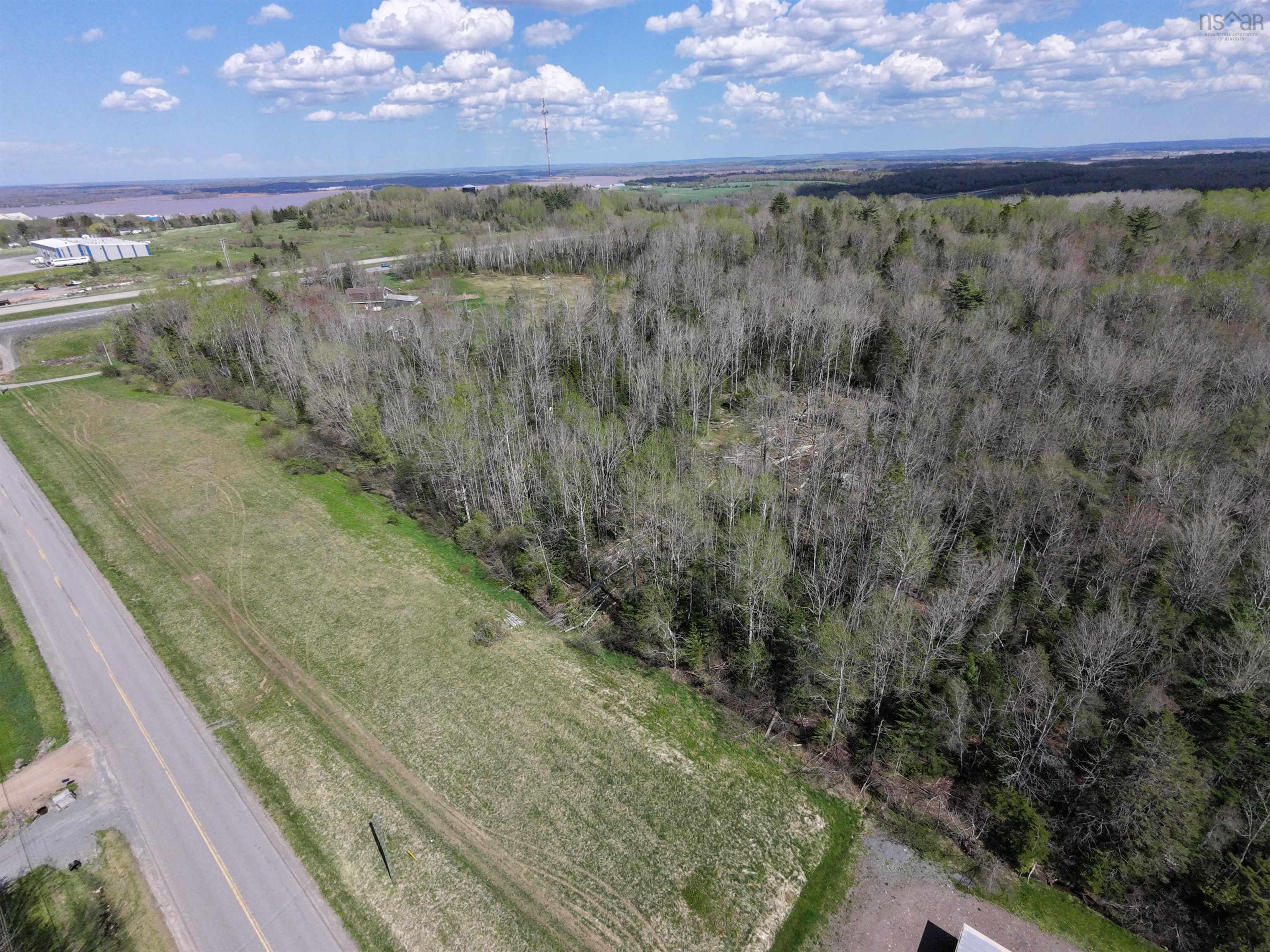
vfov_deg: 78.1
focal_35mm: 16
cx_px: 635
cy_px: 476
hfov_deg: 94.5
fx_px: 587
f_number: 2.2
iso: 200
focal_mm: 3.05
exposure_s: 1/2000
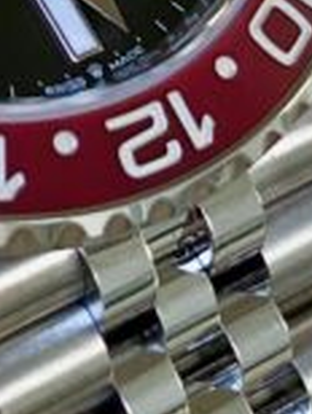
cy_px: -118
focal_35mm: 135
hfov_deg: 10.8
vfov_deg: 14.0
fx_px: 1618
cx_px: -100
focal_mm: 4.25
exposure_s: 1/60
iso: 250
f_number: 1.8
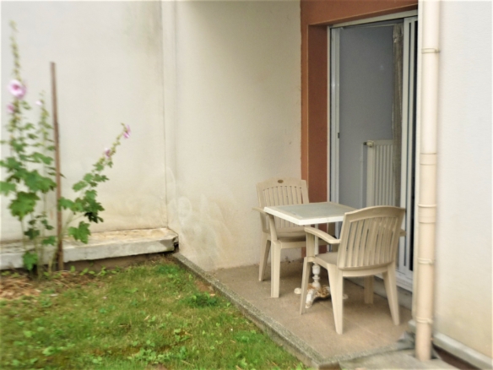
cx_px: 246
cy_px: 185
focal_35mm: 46
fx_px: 655
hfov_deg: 41.2
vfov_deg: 31.5
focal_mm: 6
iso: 100
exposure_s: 1/160
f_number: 2.9
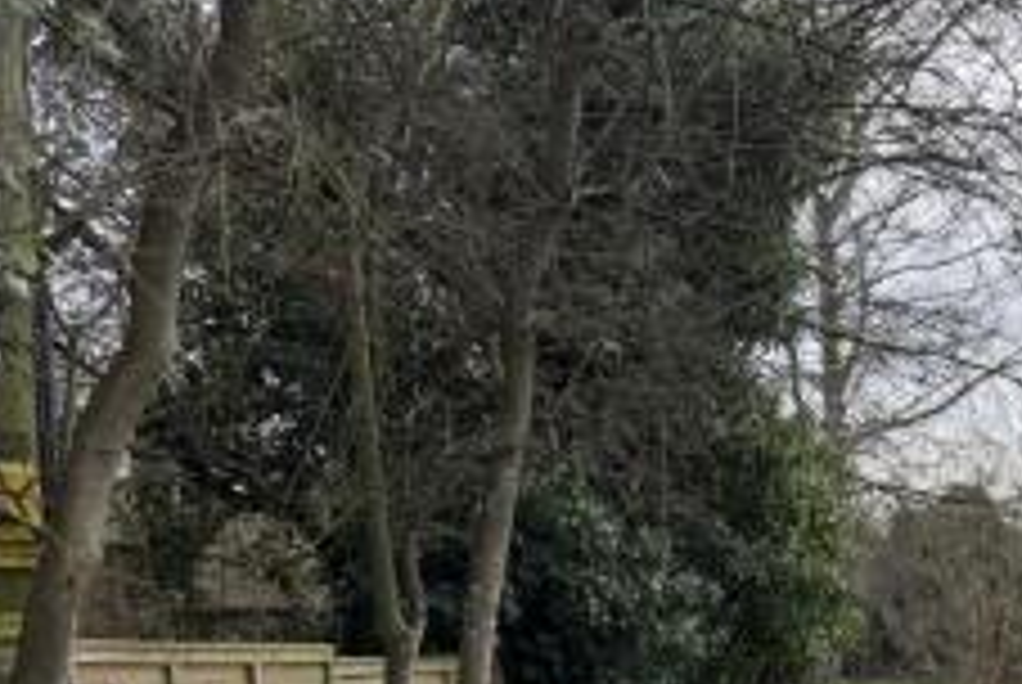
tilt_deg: -4.7
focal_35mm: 64
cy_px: 785
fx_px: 1819
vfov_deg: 20.2
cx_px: 1164
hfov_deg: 28.2
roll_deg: +0.3
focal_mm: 6.76
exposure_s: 1/2907
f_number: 1.78
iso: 100
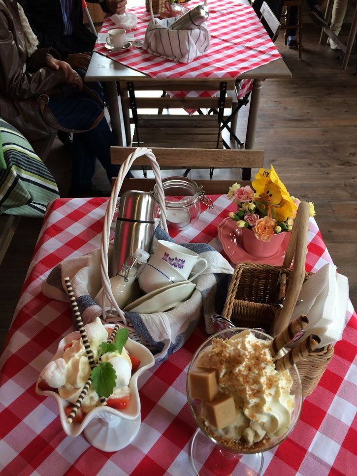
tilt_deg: -42.9
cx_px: 178
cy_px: 238
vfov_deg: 61.7
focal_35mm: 29
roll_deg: +2.6
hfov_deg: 48.2
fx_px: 399
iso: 40
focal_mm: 4.15
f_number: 2.2
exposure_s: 1/40
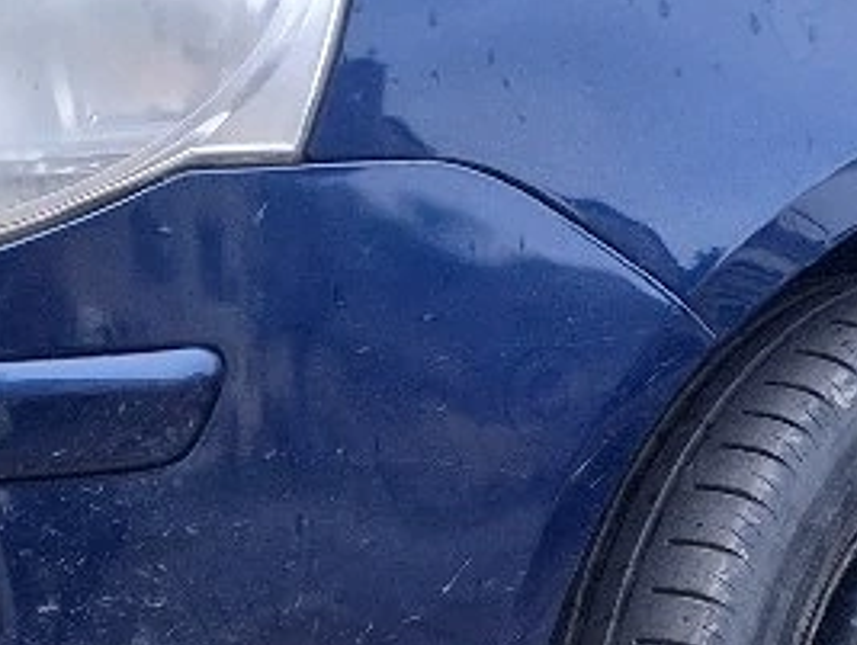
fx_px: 2132
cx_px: 462
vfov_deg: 16.9
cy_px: 626
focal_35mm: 86
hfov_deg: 22.7
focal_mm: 5.54
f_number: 1.8
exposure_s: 1/25
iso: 400
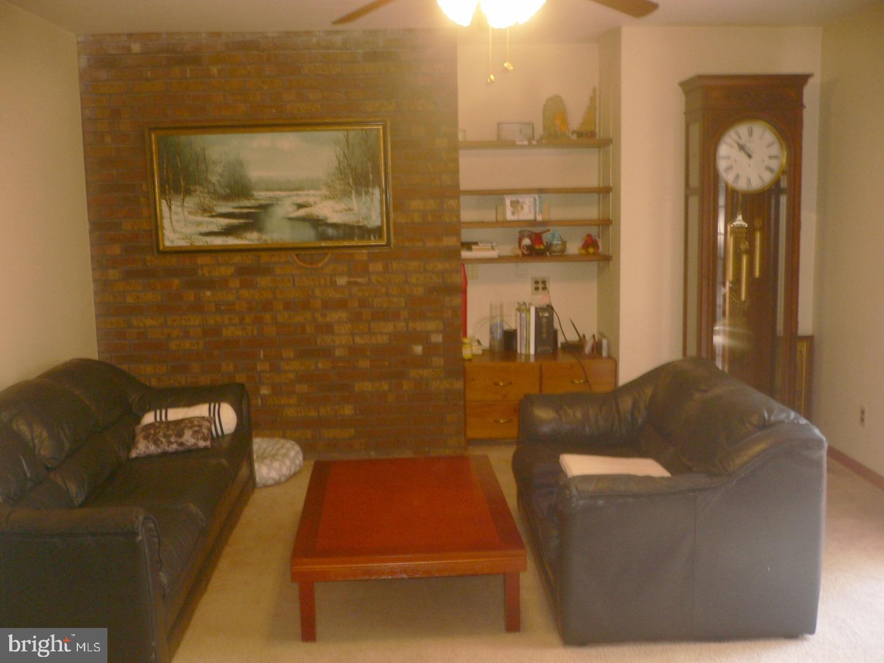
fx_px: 894
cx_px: 442
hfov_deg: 52.6
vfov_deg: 40.7
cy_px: 332
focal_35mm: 35
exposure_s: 1/8
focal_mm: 5.8
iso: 100
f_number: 2.8
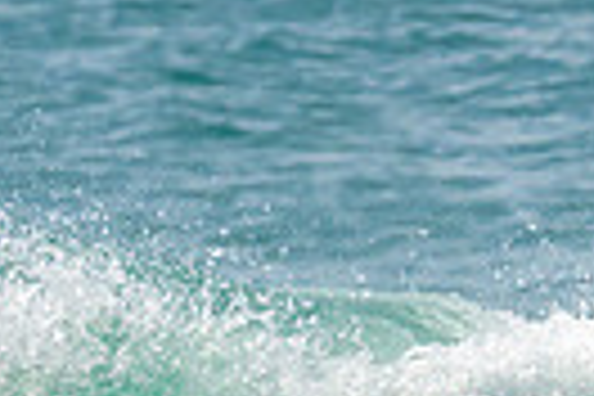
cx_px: -125
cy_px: 597
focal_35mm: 2953
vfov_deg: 0.5
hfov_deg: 0.7
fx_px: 48721
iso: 800
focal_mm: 490
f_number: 10
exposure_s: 1/2000
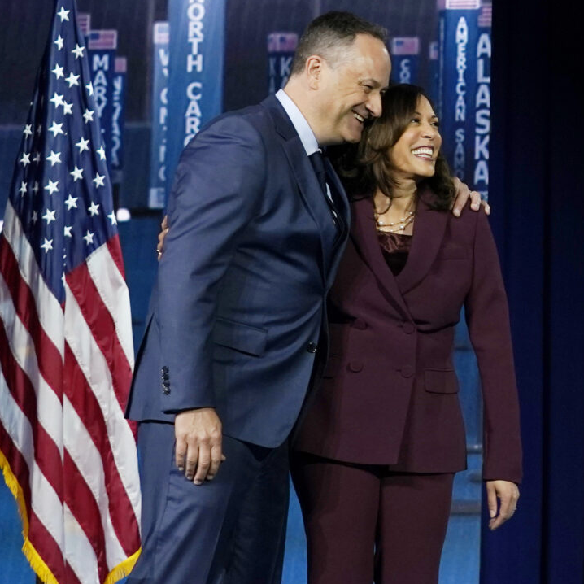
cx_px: 1017
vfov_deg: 8.3
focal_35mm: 212
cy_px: 260
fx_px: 4046
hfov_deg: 8.0
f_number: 4
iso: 1600
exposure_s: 1/250
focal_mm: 70
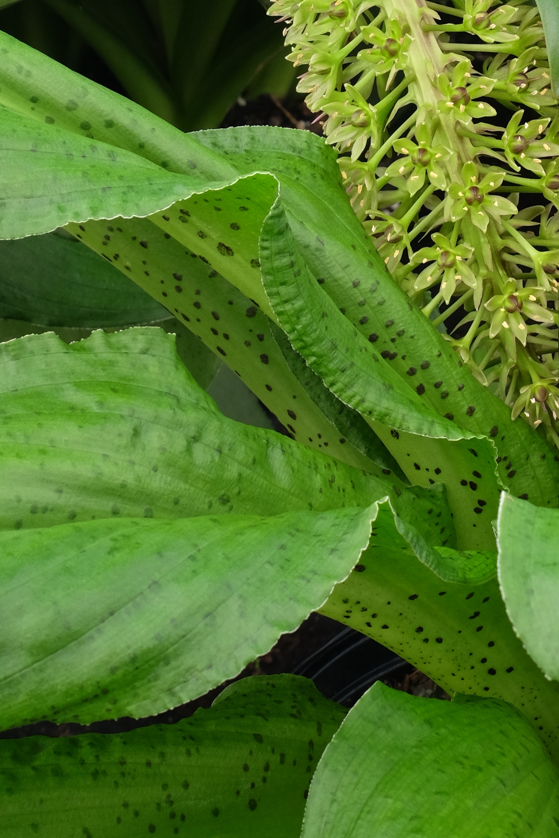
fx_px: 2865
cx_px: 655
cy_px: -48
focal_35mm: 123
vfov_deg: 16.2
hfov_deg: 11.0
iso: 800
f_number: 10
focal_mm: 34.5
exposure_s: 1/6.5
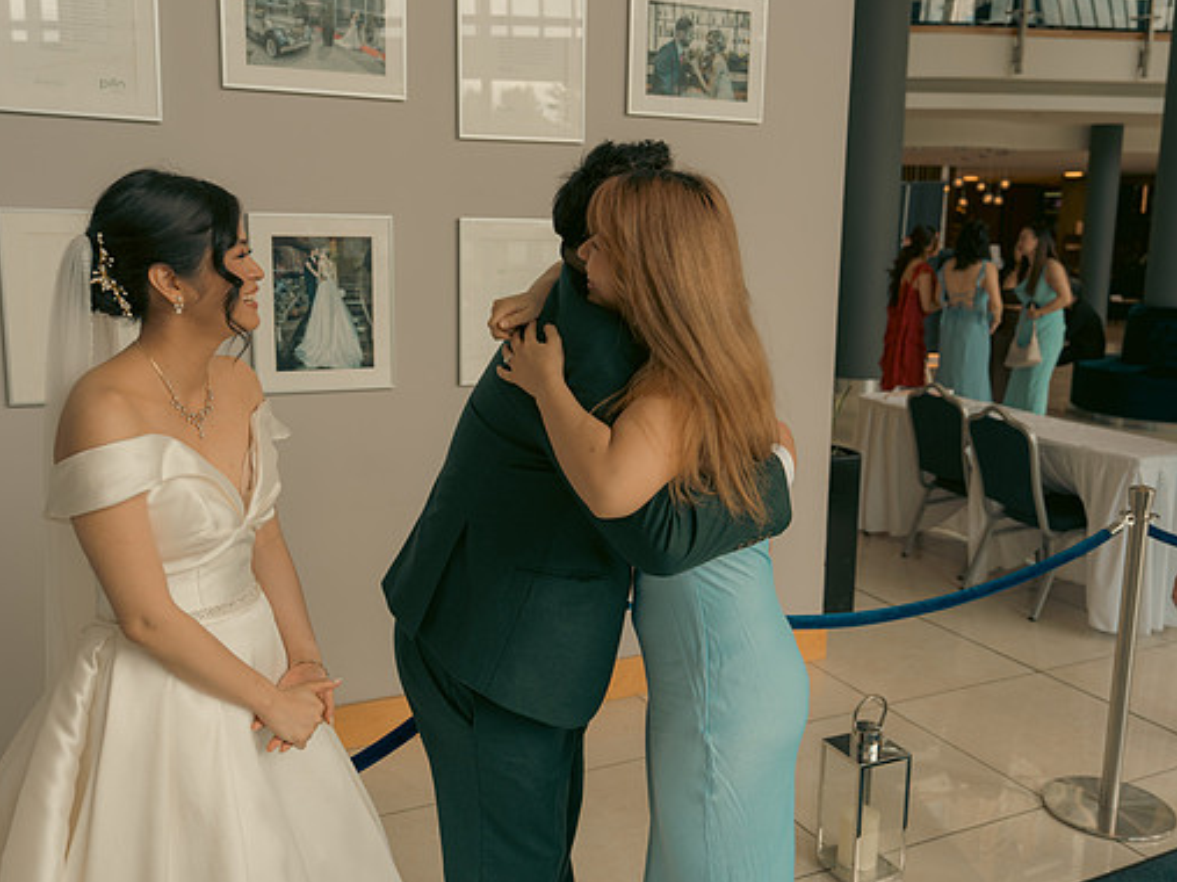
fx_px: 1122
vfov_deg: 42.9
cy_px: 440
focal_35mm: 33
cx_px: 594
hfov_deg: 55.4
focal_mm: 30
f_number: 3.5
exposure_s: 1/160
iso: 200
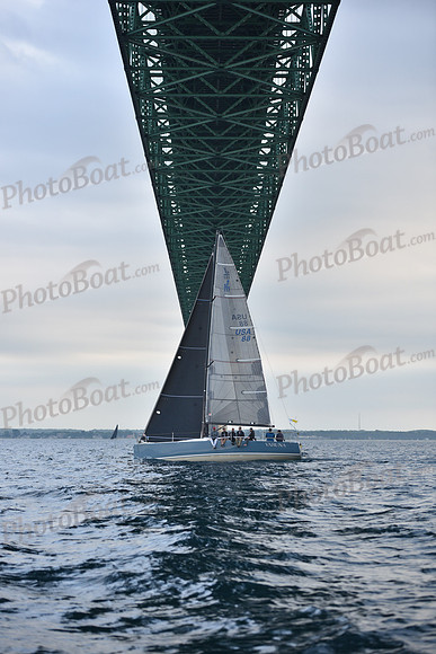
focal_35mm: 70
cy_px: 327
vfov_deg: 28.8
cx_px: 218
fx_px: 1271
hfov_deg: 19.5
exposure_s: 1/640
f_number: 3.5
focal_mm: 70
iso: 400
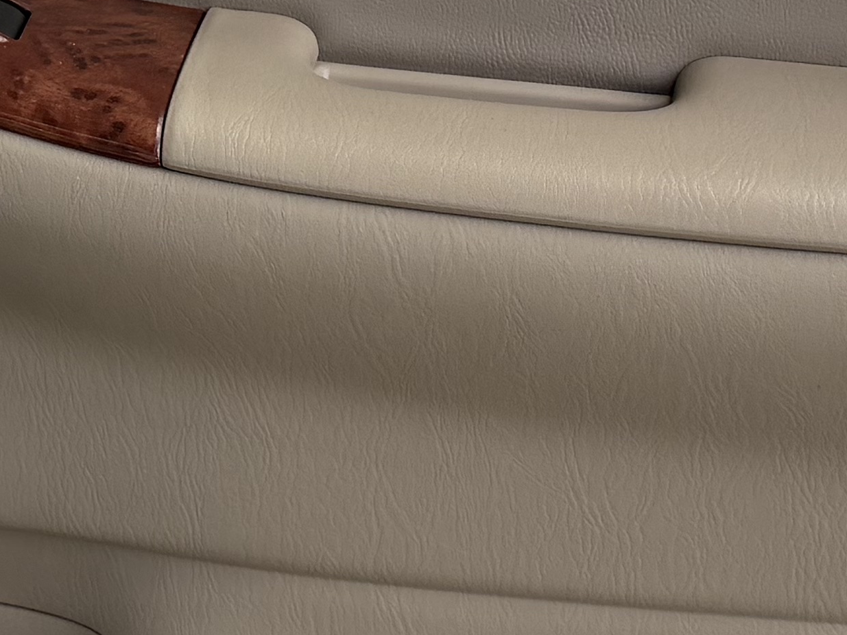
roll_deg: -0.5
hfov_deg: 17.4
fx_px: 2716
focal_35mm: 111
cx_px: 27
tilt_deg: -23.0
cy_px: 176
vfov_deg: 13.3
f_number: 1.78
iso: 100
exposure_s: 1/796
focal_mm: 6.76
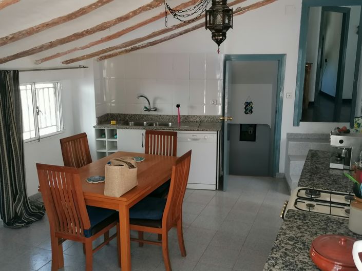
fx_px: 366
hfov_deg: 52.6
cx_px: 181
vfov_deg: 40.7
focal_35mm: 35
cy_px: 136
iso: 100
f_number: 1.8
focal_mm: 4.75
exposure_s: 1/50
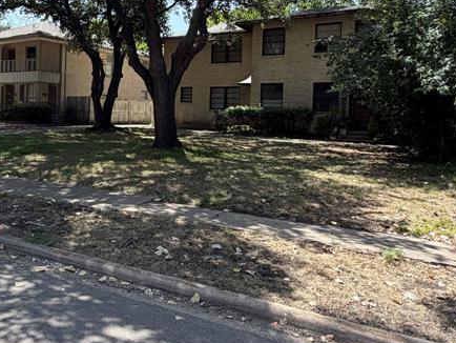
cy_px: 120
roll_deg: -1.4
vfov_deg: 42.5
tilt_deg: -0.3
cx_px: 109
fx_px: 435
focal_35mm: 33
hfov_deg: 52.7
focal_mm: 2.22
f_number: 2.2
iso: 50
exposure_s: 1/502
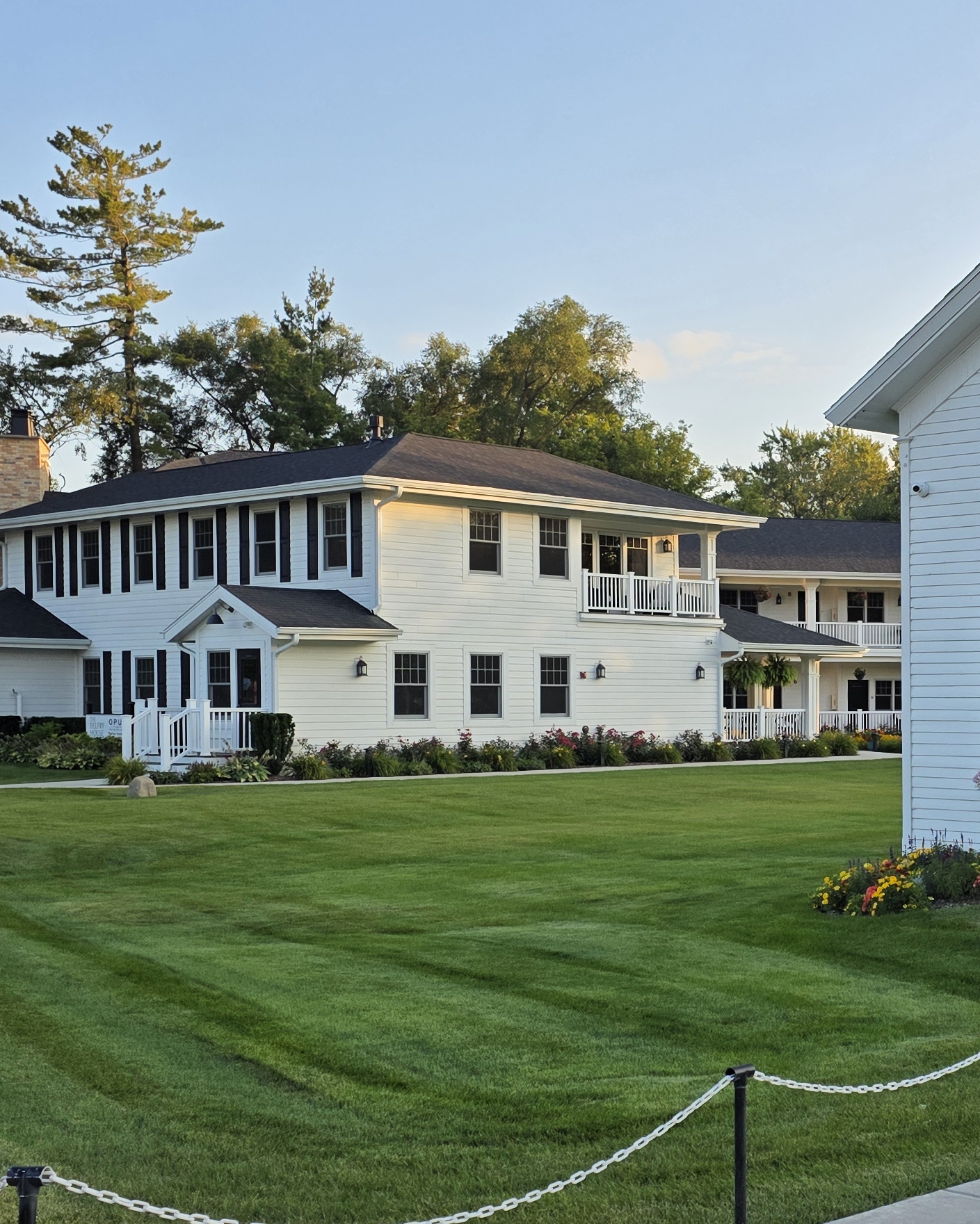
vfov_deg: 36.5
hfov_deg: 28.4
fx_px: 1849
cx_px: 910
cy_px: 744
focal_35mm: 51
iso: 80
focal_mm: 6.3
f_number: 1.7
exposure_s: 1/1930
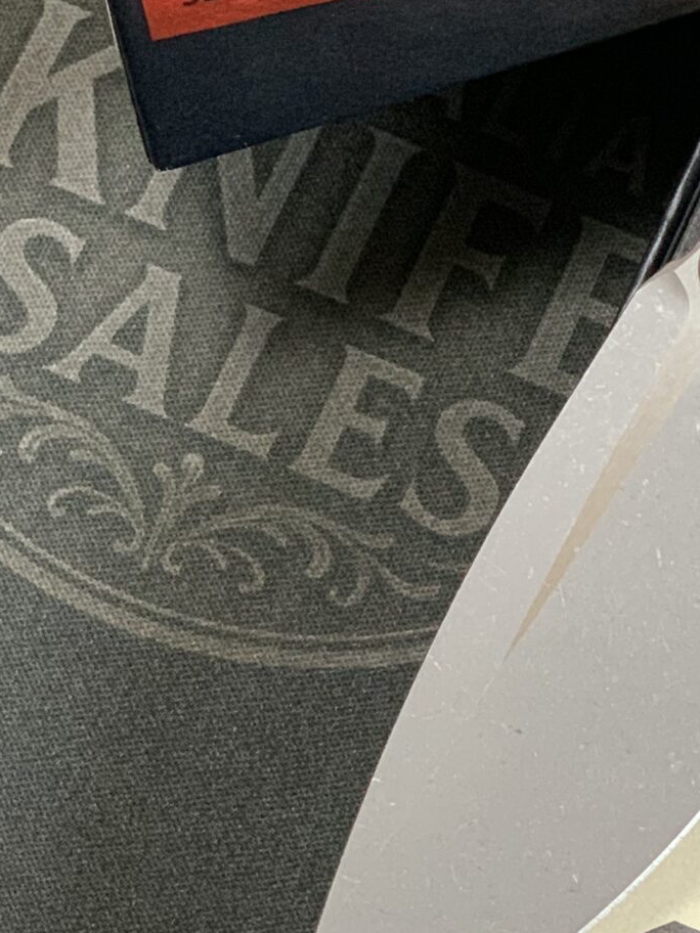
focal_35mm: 146
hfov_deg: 9.9
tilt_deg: -71.4
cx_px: 962
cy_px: 270
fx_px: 3937
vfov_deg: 13.5
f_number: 2.4
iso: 320
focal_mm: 6
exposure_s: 1/50
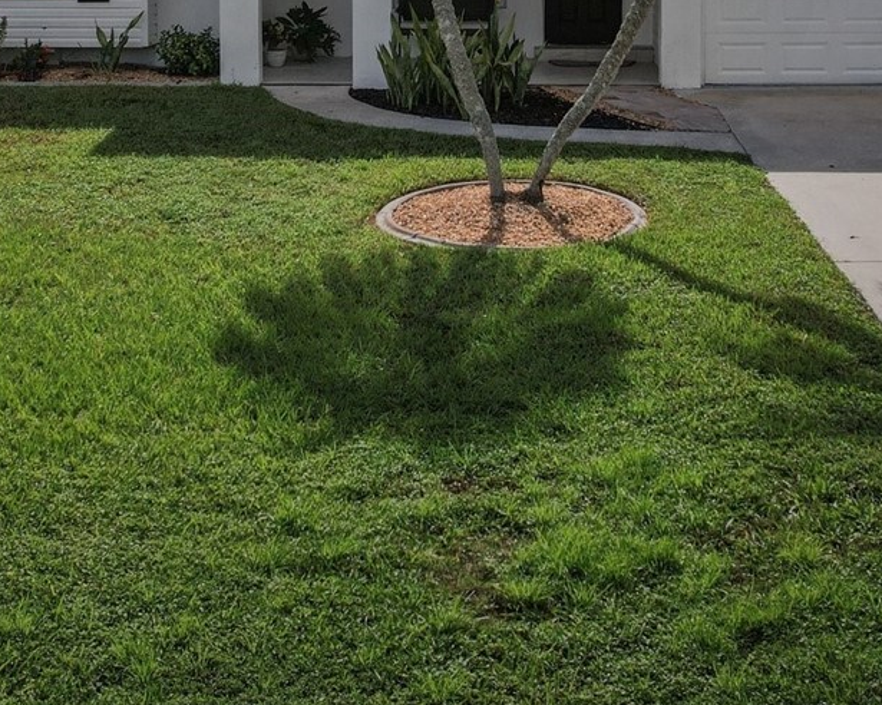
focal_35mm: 57
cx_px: 450
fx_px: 1488
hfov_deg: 33.0
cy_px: -90
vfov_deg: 24.7
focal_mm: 8.38
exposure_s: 1/500
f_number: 2.8
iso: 100
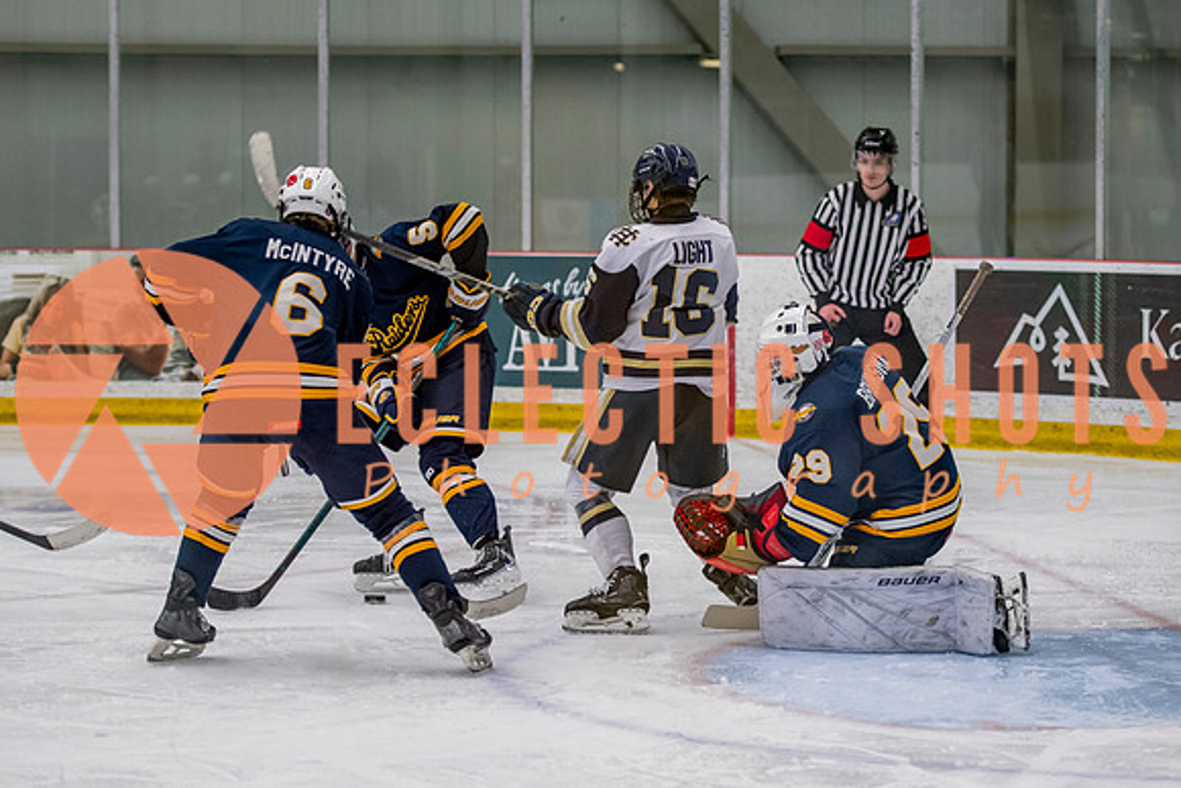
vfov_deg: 10.2
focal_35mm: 135
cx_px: 736
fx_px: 4419
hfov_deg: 15.2
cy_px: 377
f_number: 3.2
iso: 2000
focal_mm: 86
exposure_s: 1/640
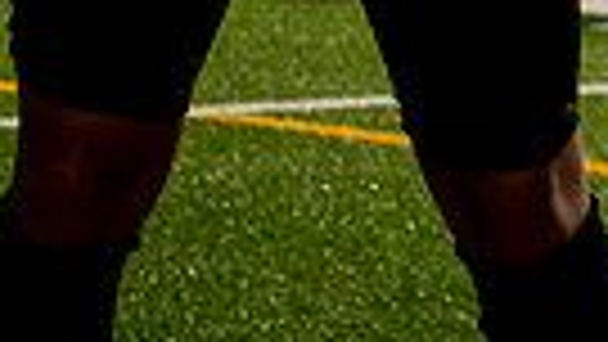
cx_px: 234
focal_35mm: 203
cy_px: -544
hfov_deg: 10.6
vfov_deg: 5.7
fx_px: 3273
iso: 100
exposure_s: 1/250
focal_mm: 58
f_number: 7.1
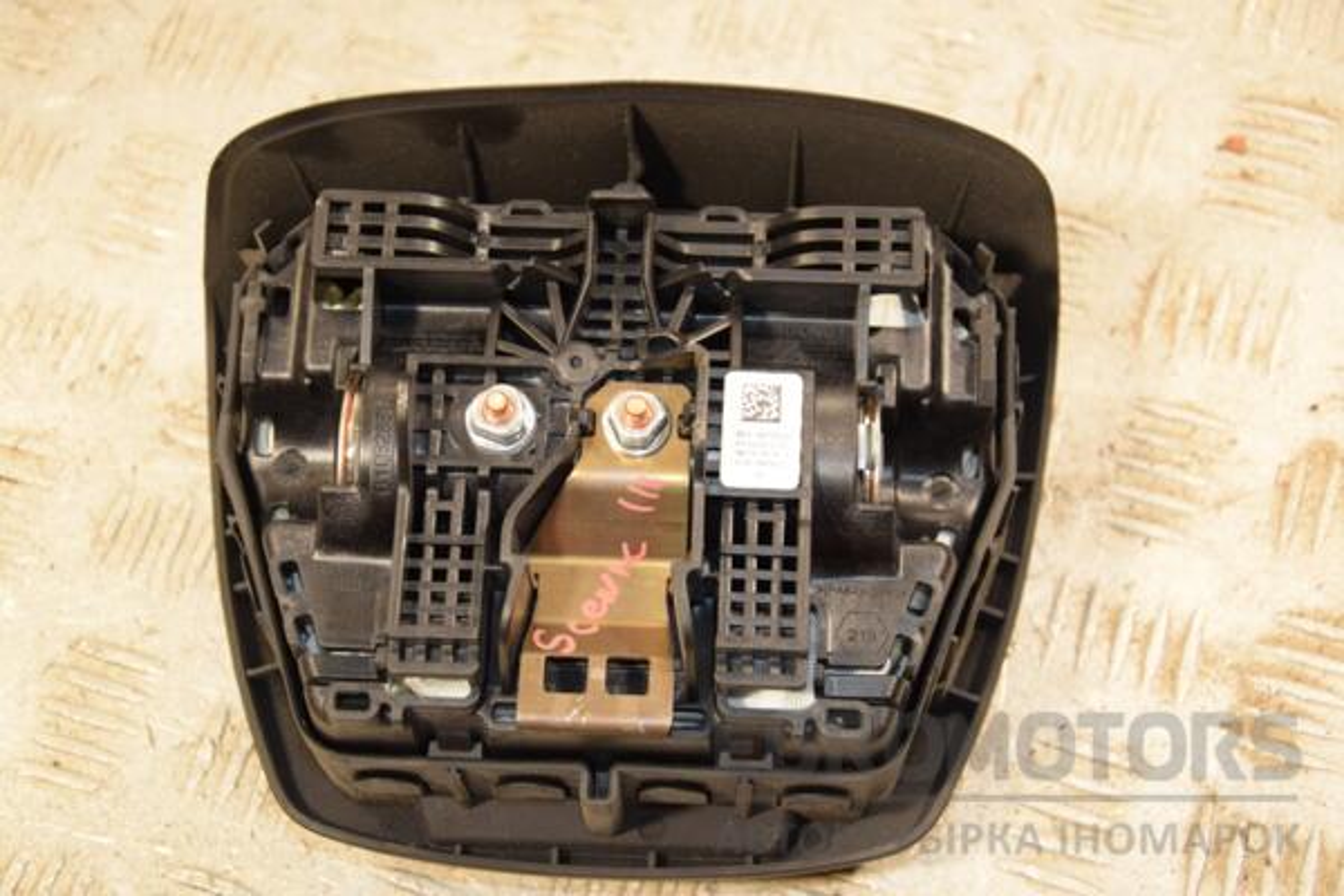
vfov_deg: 20.2
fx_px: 2520
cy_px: 448
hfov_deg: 29.9
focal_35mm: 68
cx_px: 672
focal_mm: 45
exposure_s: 1/200
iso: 800
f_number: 4.8
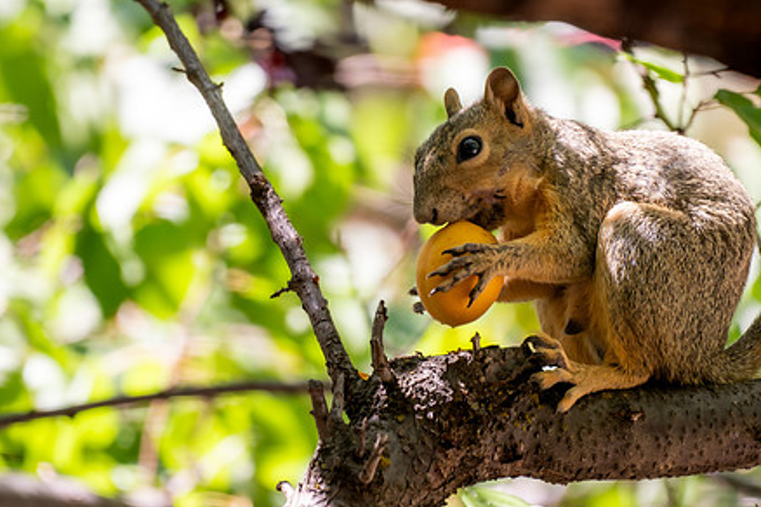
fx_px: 13993
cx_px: 431
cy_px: 239
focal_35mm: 662
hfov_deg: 3.1
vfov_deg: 2.1
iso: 100
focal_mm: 500
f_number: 5.6
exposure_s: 1/60
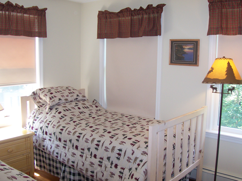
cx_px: 121
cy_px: 90
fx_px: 259
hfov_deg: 50.1
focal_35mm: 37
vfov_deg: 38.7
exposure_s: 1/60
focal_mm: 5.6
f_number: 2.8
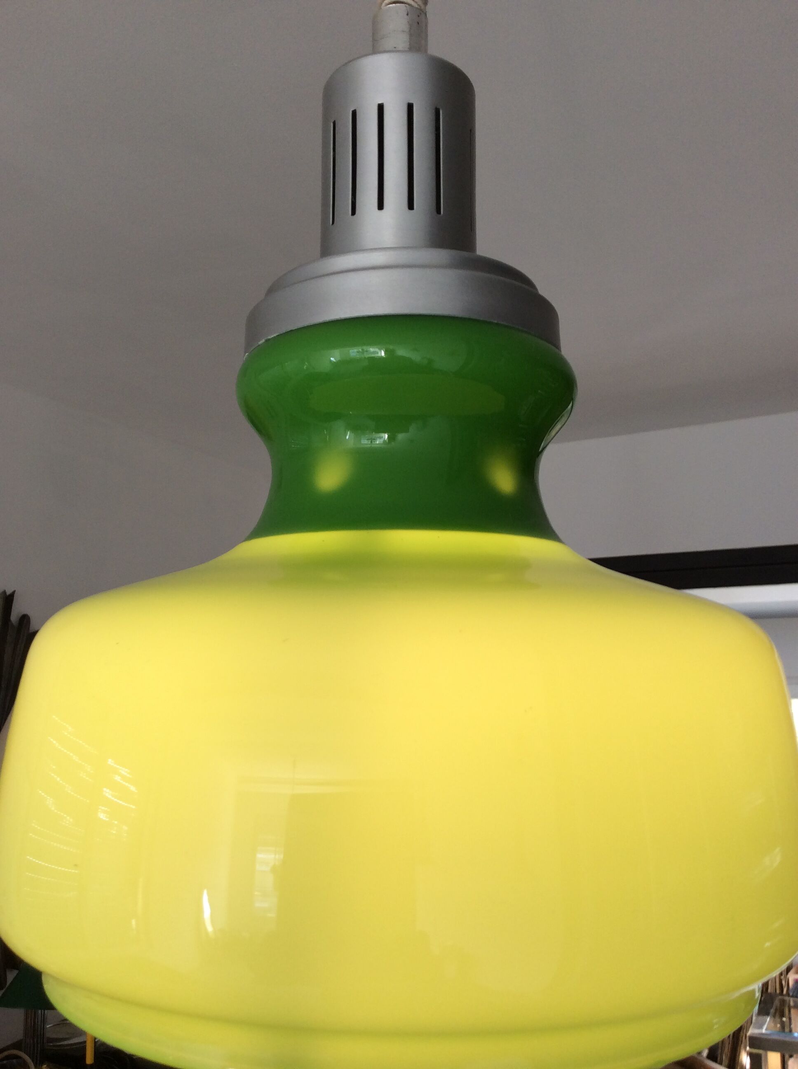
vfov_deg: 56.9
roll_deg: +0.6
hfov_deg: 44.1
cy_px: 534
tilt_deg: +8.3
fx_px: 986
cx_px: 399
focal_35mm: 32
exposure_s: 1/25
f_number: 2.4
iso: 32
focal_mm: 3.3
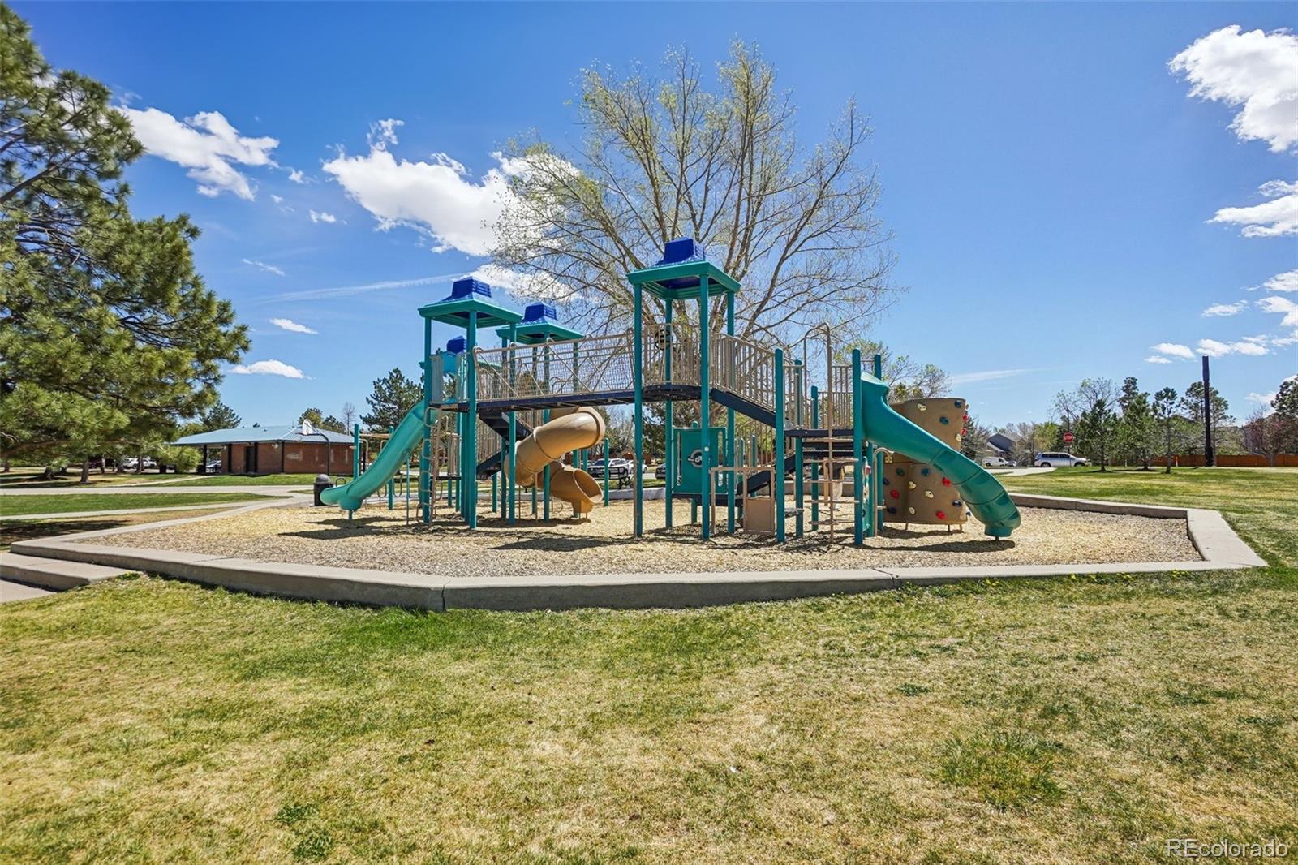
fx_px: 649
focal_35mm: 18
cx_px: 649
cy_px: 432
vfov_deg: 67.4
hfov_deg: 90.0
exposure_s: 1/400
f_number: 8
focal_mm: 12
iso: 100
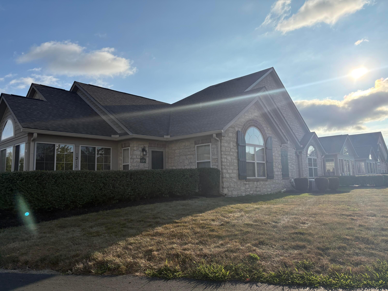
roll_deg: +0.9
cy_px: 146
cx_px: 194
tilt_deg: +7.5
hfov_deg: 67.3
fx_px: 291
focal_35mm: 26
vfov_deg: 53.1
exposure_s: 1/6993
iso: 64
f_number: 1.6
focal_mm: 5.96
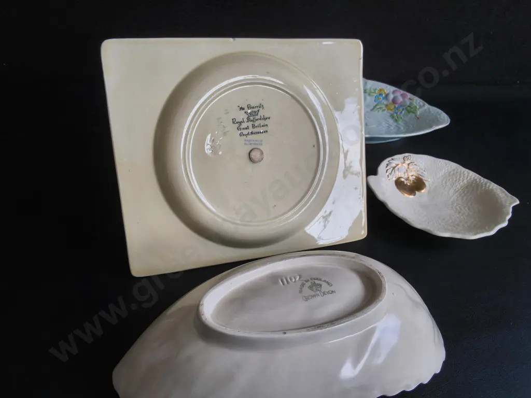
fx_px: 414
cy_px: 199
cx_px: 266
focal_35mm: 27
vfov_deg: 51.4
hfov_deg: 65.3
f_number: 2
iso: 32
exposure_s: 1/192
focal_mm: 2.87
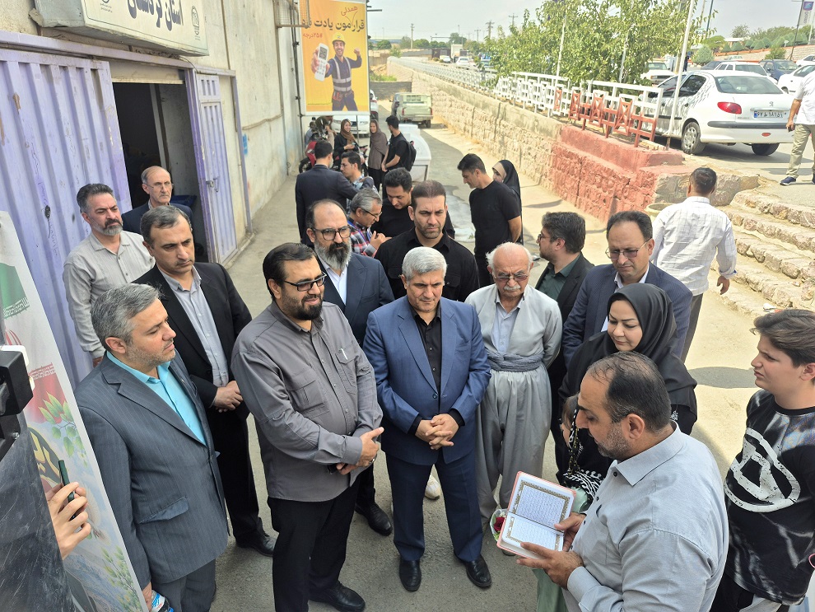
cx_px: 408
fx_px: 542
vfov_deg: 58.9
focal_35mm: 23
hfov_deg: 73.9
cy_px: 306
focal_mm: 5.4
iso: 25
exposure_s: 1/1111
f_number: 1.8
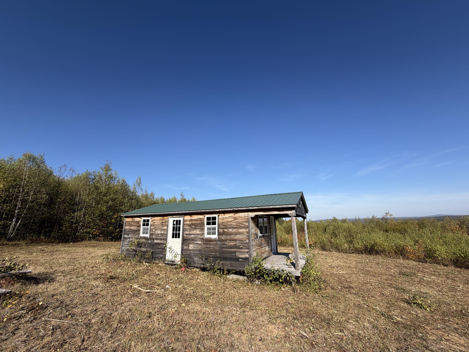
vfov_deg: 85.7
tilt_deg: +17.9
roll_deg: +2.8
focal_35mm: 14
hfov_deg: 102.1
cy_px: 176
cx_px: 234
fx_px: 190
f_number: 2.2
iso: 20
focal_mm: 2.22
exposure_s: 1/799
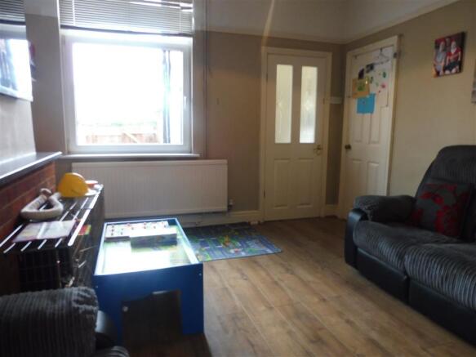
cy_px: 178
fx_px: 330
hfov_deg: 71.6
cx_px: 238
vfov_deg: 56.8
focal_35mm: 24
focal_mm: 4.3
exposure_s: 1/60
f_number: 3.3
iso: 400
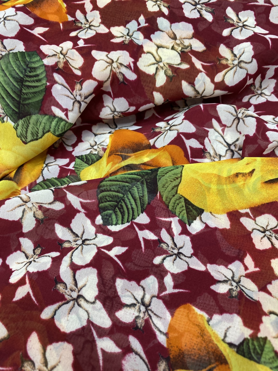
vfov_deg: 67.3
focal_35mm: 26
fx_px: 278
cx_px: 139
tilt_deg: -49.8
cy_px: 186
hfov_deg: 53.1
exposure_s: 1/100
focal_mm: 4.25
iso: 100
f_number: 1.8
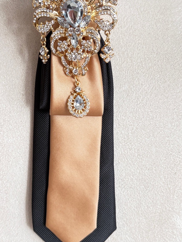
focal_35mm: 48
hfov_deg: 30.1
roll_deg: +1.5
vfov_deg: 39.5
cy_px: 101
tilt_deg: -12.5
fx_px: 337
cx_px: 69
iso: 250
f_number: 1.6
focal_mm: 5.96
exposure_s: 1/60
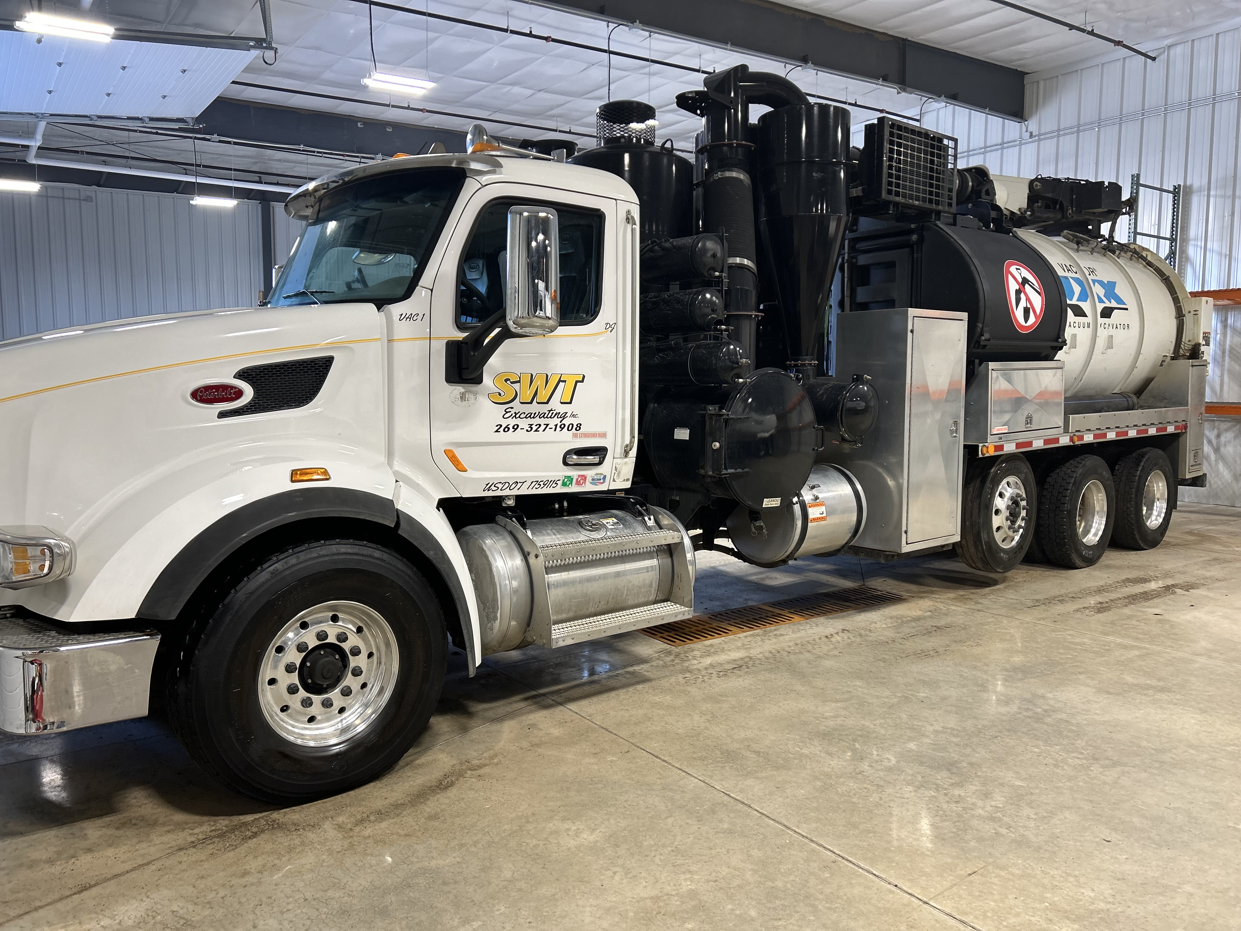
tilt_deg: -5.8
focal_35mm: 26
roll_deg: -0.7
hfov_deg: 67.3
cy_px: 466
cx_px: 620
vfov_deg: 53.1
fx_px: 932
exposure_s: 1/120
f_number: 1.5
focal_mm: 5.7
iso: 100
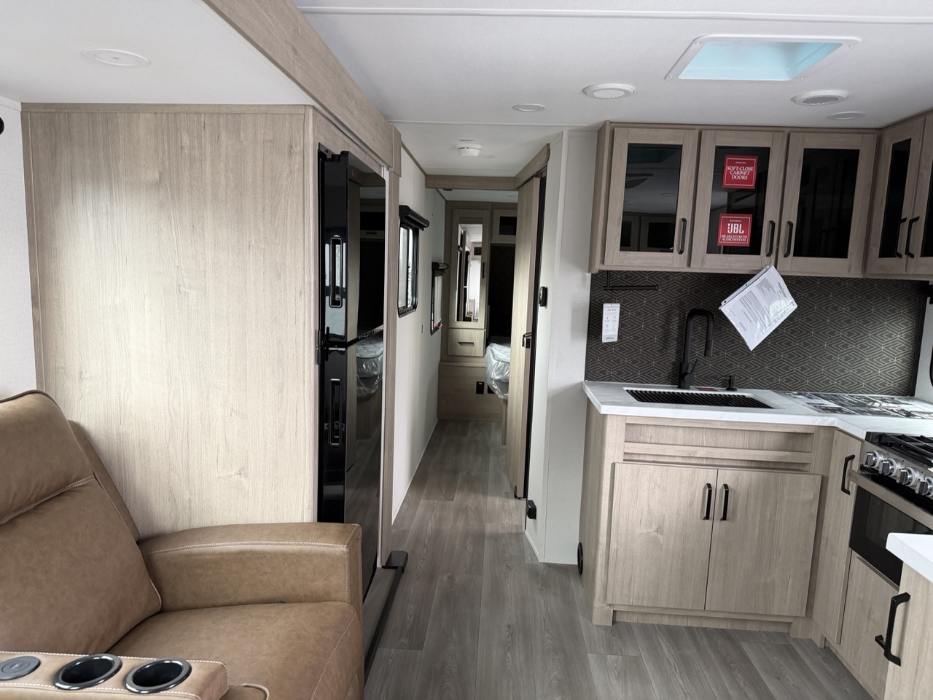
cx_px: 466
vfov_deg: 56.8
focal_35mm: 24
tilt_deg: -5.4
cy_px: 350
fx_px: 647
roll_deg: -0.6
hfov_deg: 71.6
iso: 200
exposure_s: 1/102
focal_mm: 6.76
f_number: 1.78
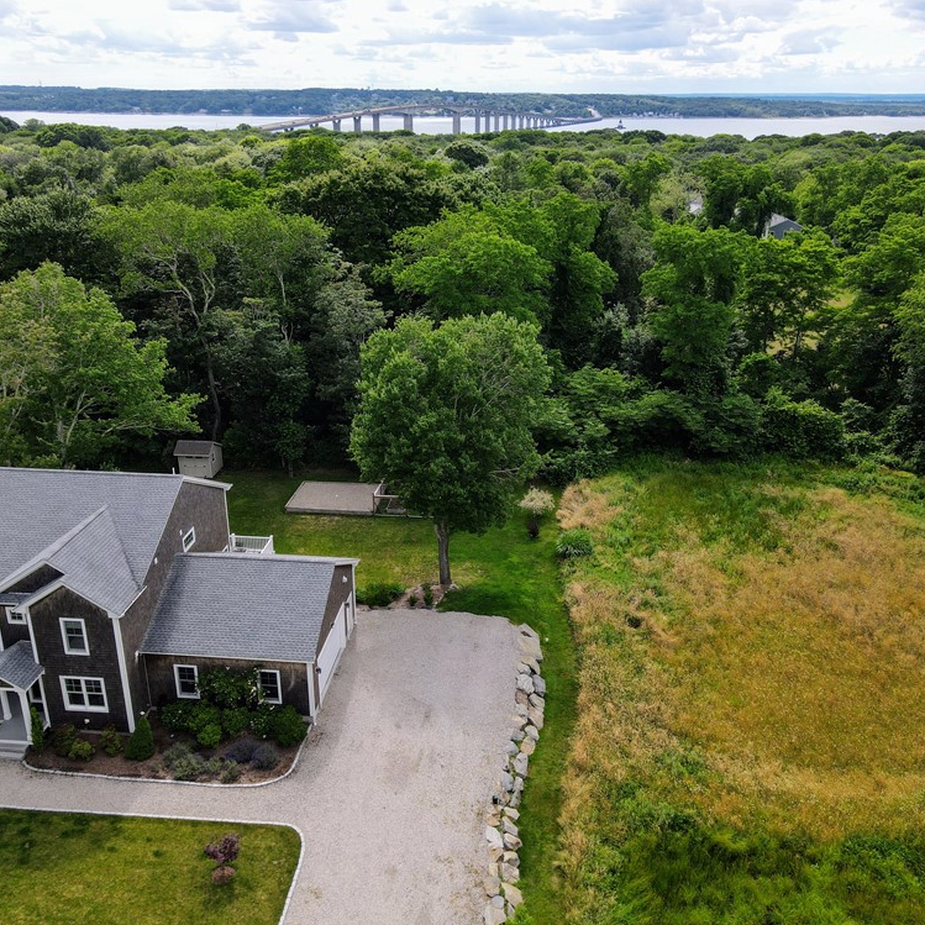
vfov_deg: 55.6
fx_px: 877
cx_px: 480
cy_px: 462
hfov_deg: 55.6
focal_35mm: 29
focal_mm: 4.5
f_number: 2.8
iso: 100
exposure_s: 1/400
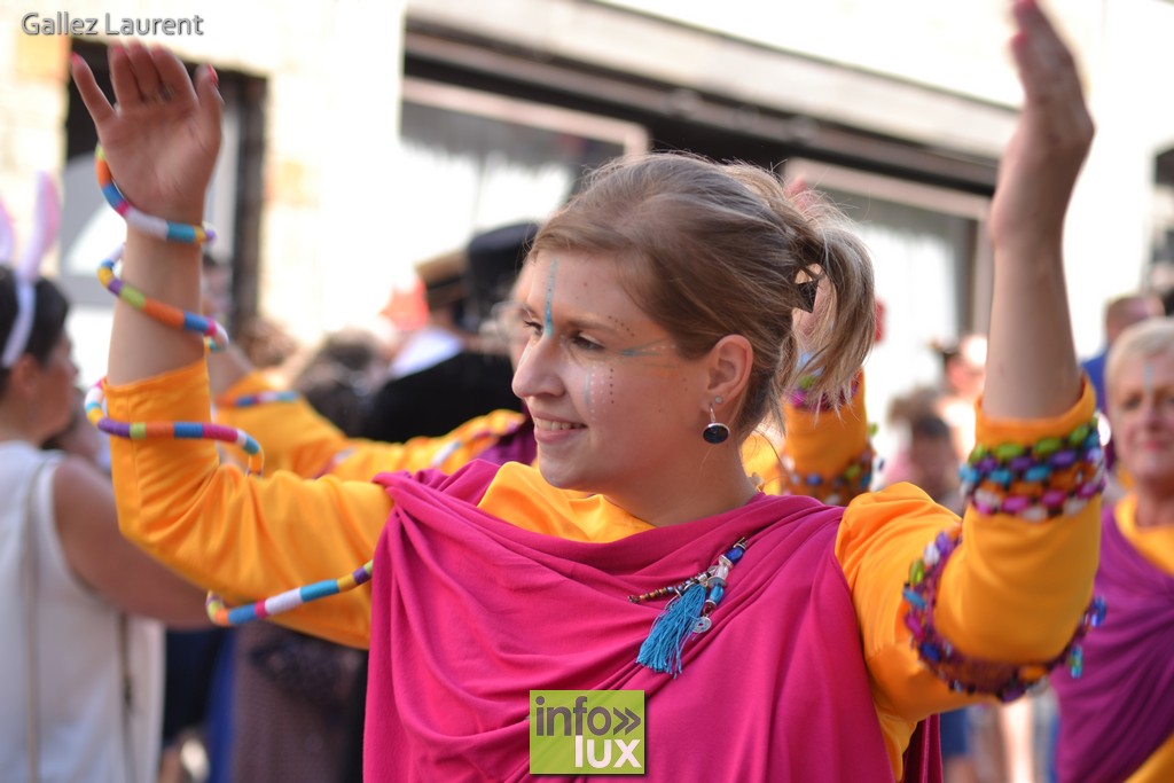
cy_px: 392
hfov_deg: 22.6
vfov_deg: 15.2
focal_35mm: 90
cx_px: 587
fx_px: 2935
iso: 100
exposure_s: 1/250
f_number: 2.8
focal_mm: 60
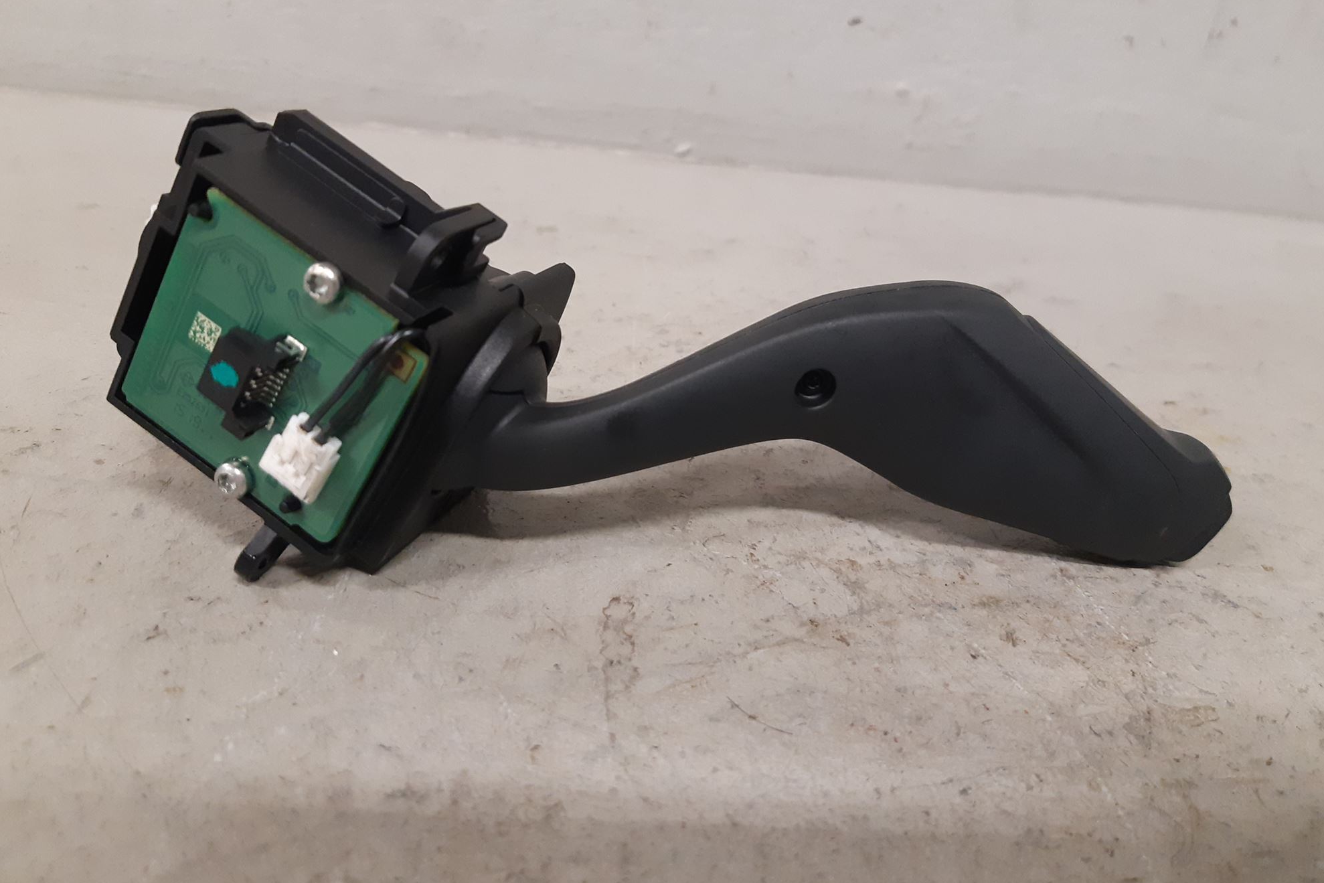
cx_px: 663
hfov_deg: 65.5
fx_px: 1030
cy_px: 392
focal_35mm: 28
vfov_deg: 46.3
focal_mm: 3.93
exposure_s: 1/50
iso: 250
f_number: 1.7
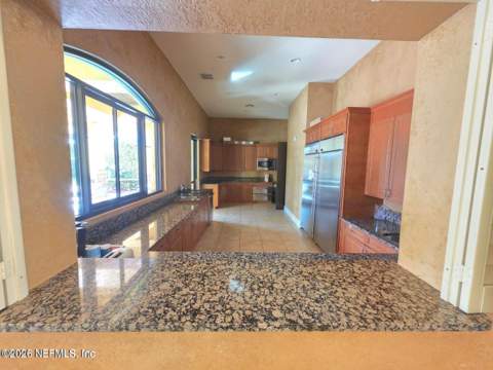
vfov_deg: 89.9
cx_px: 246
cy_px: 185
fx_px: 185
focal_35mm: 13
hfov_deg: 106.2
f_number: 1.9
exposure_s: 1/60
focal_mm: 2.2
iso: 640
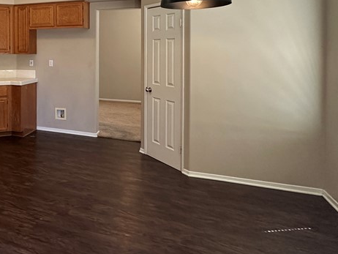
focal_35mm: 31
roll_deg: +0.0
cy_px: 51
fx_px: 303
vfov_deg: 43.4
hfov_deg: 52.0
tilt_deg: +0.7
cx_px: 39
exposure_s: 1/120
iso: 250
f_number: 2.2
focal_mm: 2.22
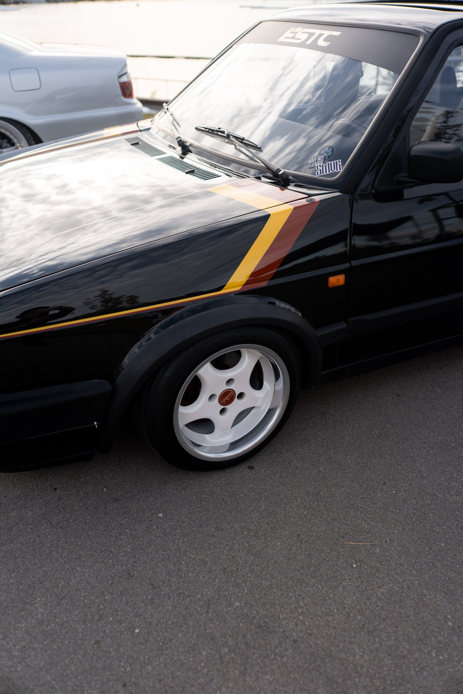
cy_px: 347
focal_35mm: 35
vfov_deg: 54.4
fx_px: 675
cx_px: 232
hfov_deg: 37.9
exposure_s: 1/500
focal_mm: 35
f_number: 2.5
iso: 100
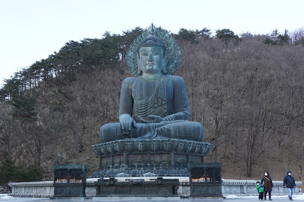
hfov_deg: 47.4
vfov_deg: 32.5
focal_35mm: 41
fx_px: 346
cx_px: 139
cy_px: 120
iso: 500
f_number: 8
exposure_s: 1/100
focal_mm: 34
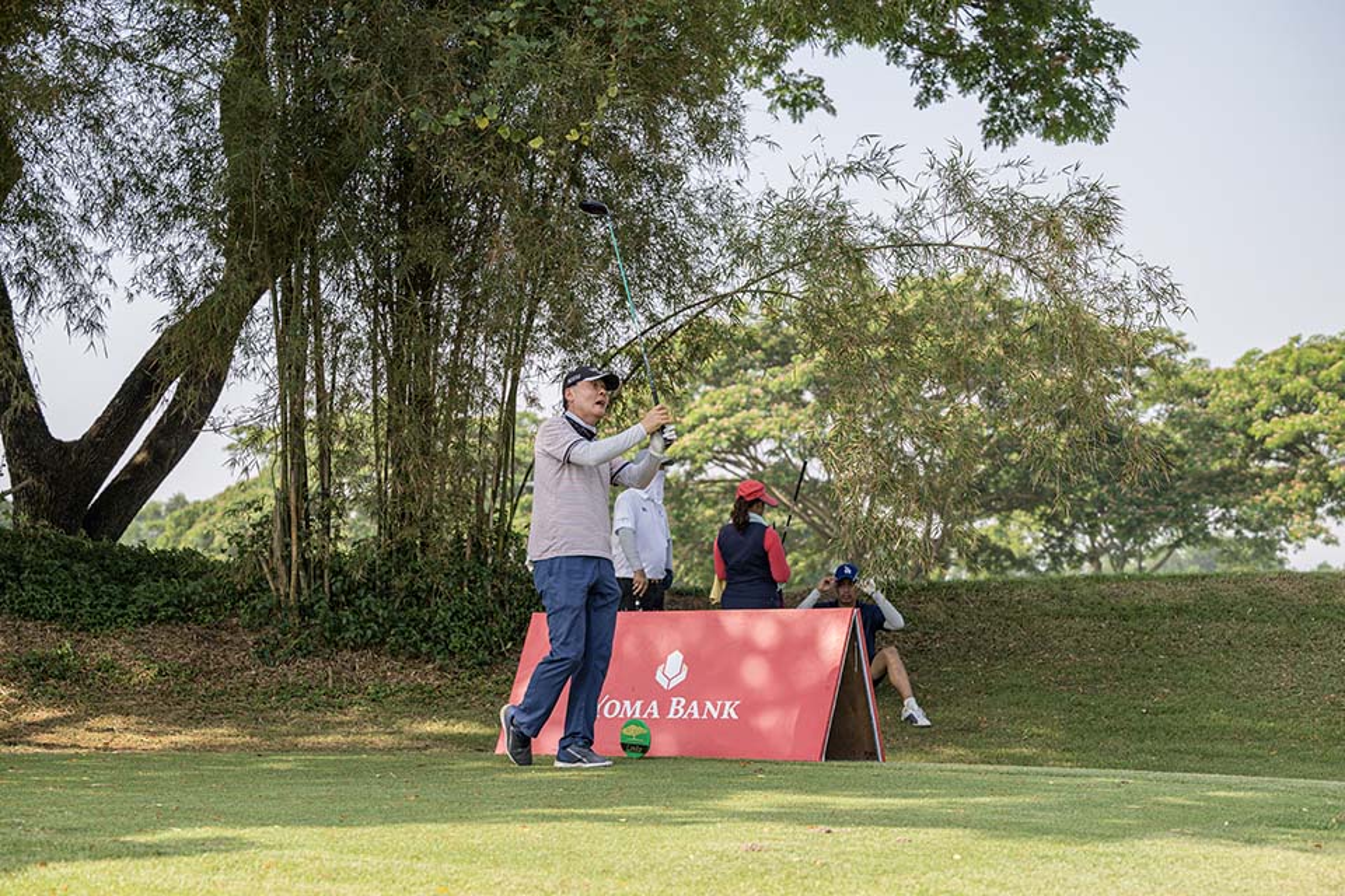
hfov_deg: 26.3
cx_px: 672
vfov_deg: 17.7
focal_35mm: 77
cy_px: 448
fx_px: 2877
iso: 640
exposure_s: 1/2500
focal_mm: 77
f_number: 4
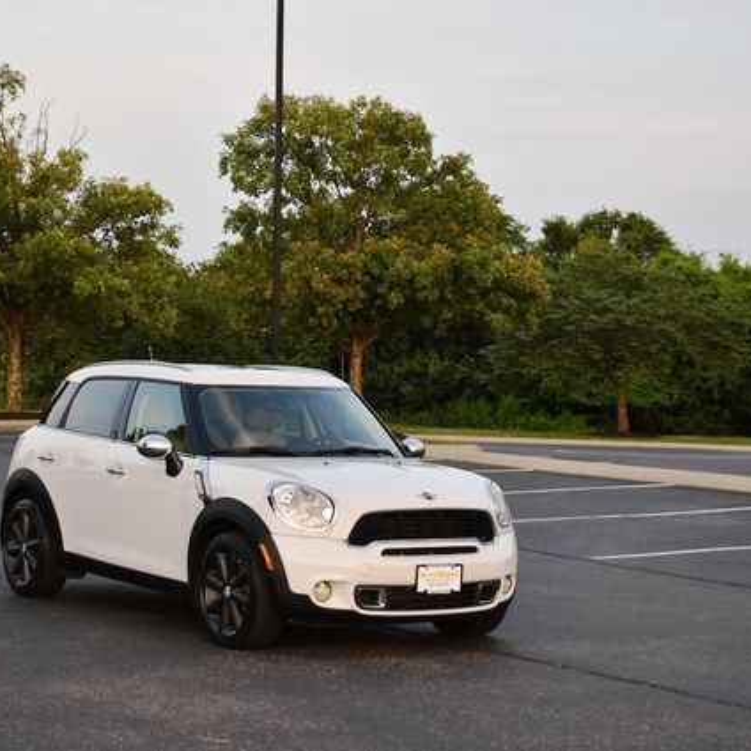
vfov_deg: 22.5
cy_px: 376
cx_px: 349
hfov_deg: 22.5
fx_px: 1890
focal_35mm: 77
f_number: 5
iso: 800
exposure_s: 1/250
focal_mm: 40
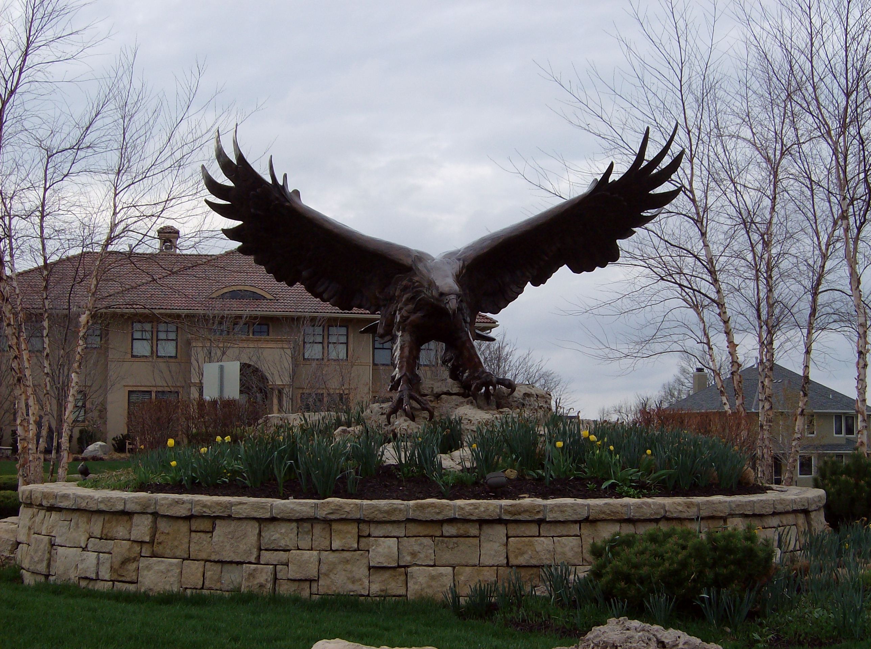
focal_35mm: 56
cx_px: 436
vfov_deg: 26.0
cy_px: 324
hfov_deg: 34.4
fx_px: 1406
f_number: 5.6
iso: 100
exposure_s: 1/418
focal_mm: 9.3
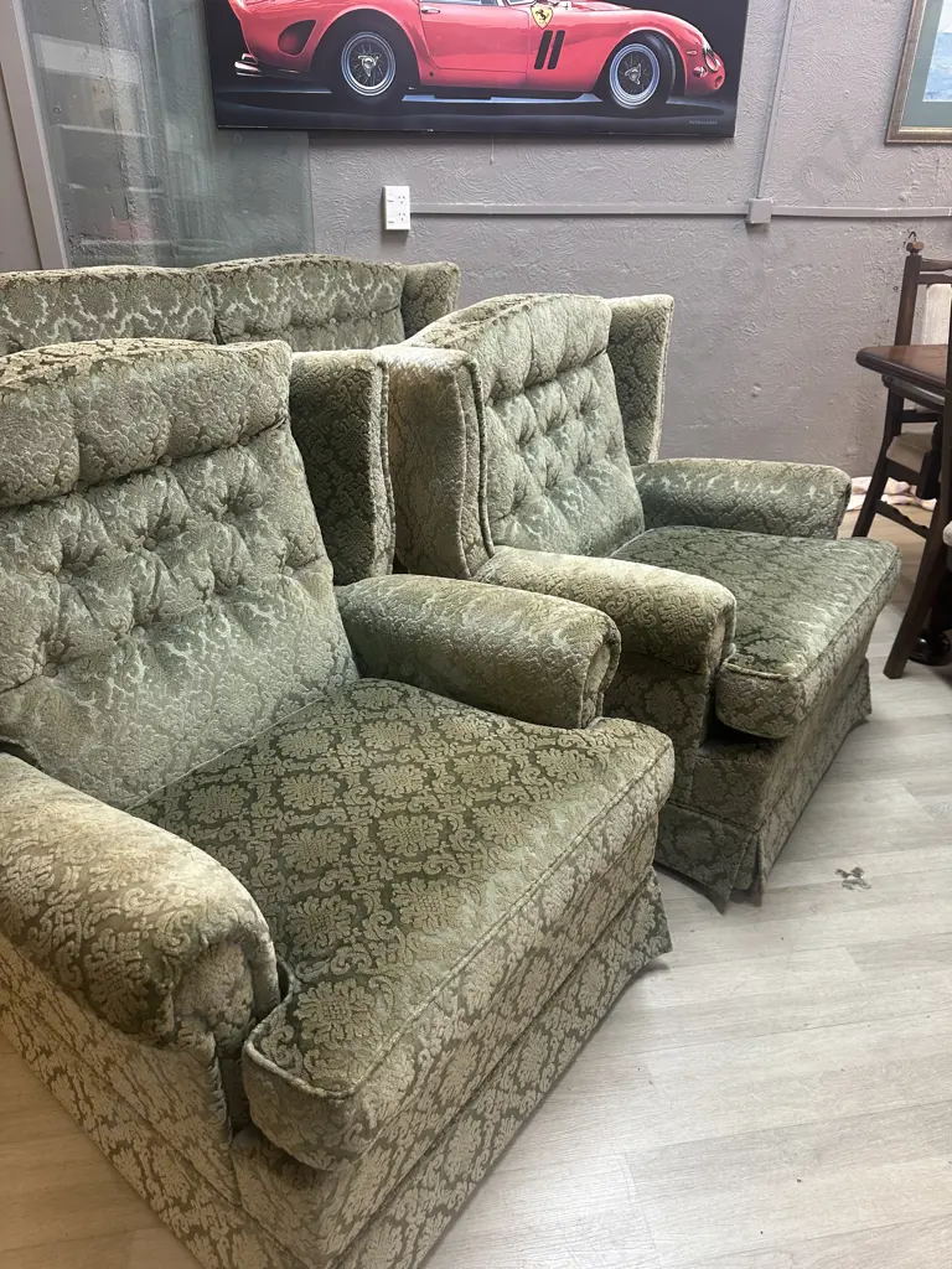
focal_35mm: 24
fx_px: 880
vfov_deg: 71.6
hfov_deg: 56.8
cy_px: 634
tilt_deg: -28.6
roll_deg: -0.6
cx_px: 476
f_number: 1.78
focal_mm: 6.86
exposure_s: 1/50
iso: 160
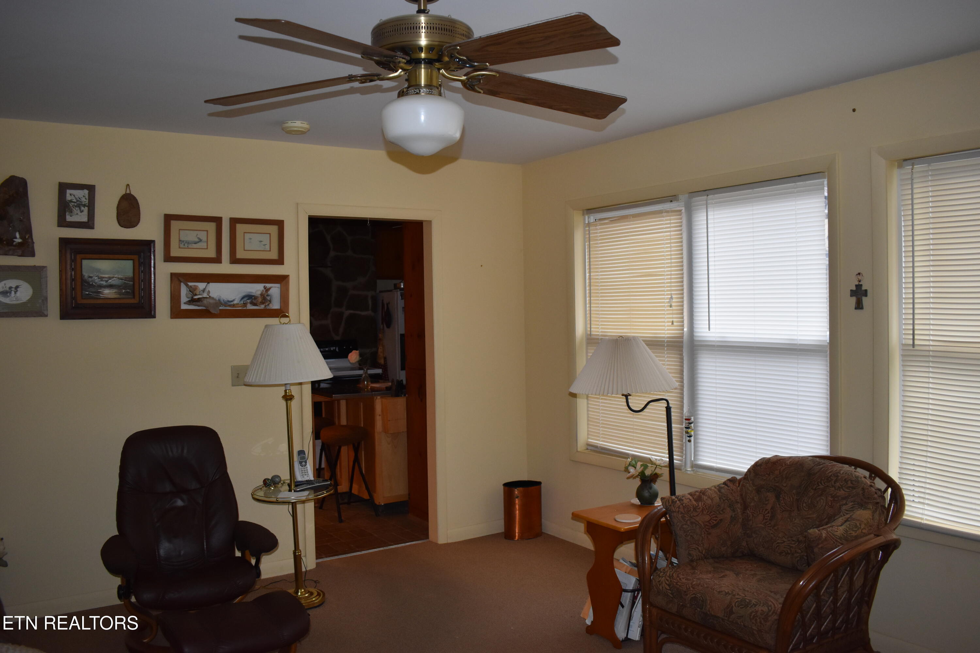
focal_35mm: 30
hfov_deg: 61.9
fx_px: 817
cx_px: 490
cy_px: 326
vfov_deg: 43.6
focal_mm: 20
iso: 800
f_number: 4.5
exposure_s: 1/200
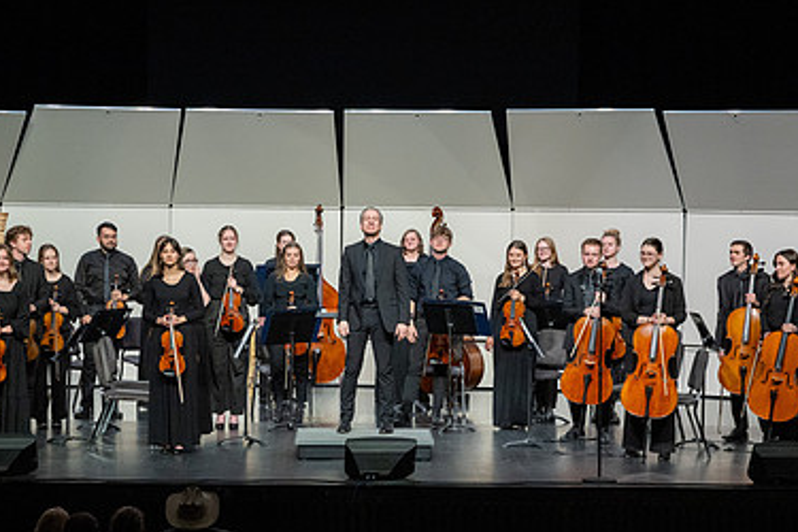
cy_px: 250
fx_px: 2128
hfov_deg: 21.2
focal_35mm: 96
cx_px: 366
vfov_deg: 14.3
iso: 2000
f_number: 4.5
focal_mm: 62
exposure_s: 1/320
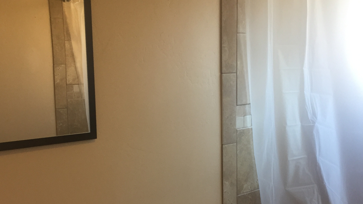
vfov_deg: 27.4
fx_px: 414
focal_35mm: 43
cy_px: 147
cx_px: 178
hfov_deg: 47.4
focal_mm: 4.15
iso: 100
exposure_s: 1/30
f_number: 2.2
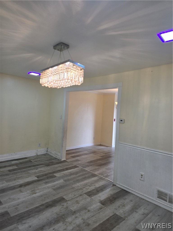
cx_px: 86
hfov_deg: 58.9
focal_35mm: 23
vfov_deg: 73.9
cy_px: 116
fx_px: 153
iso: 40
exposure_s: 1/120
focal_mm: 6.3
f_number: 1.7
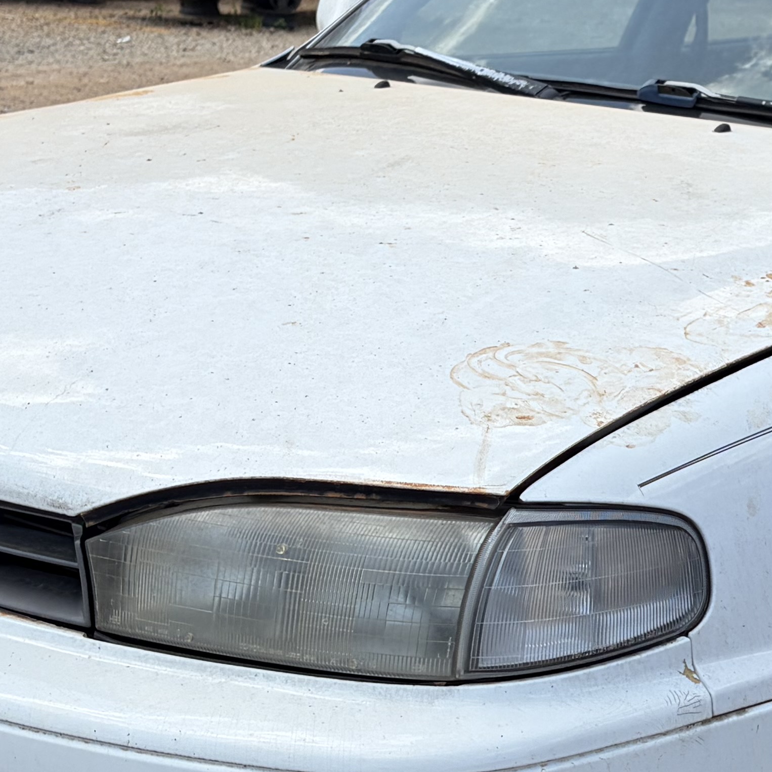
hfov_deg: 20.0
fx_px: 2170
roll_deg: -3.3
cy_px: 407
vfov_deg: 20.2
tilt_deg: -14.9
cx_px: 595
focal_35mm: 86
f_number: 1.6
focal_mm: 5.96
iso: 50
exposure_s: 1/2451
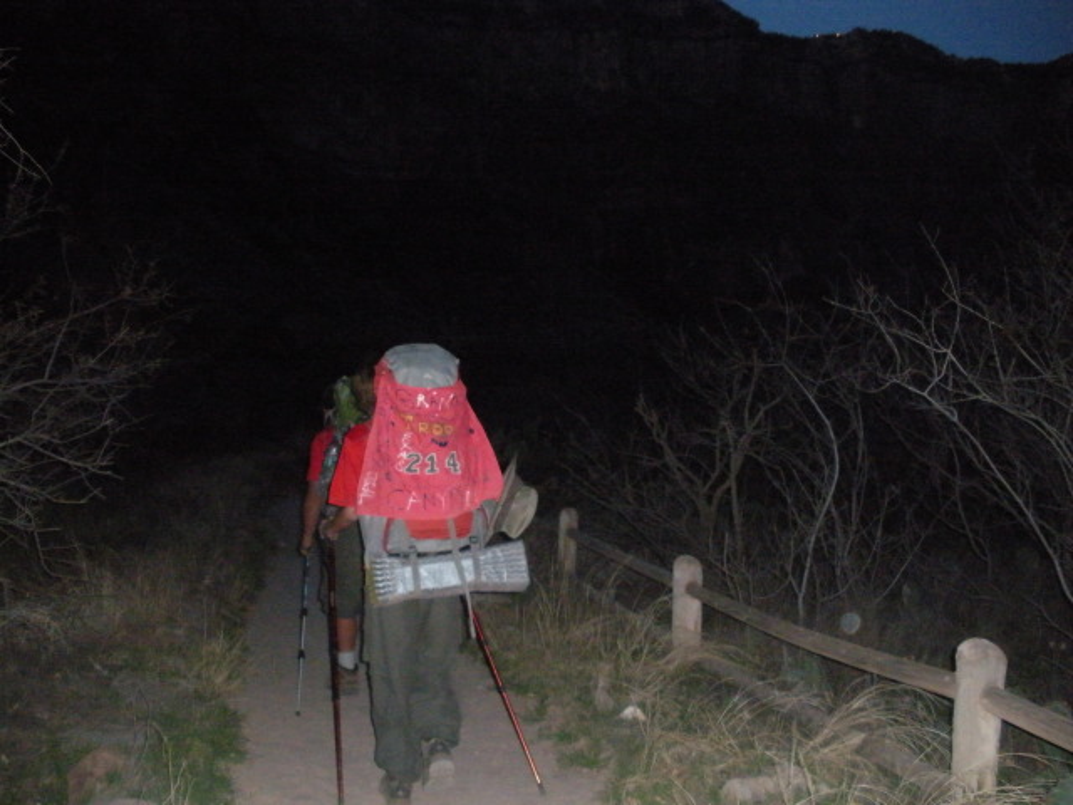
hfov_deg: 51.4
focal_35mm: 36
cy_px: 402
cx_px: 536
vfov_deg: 39.7
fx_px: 1116
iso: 800
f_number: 3.5
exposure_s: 1/60
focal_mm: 6.3
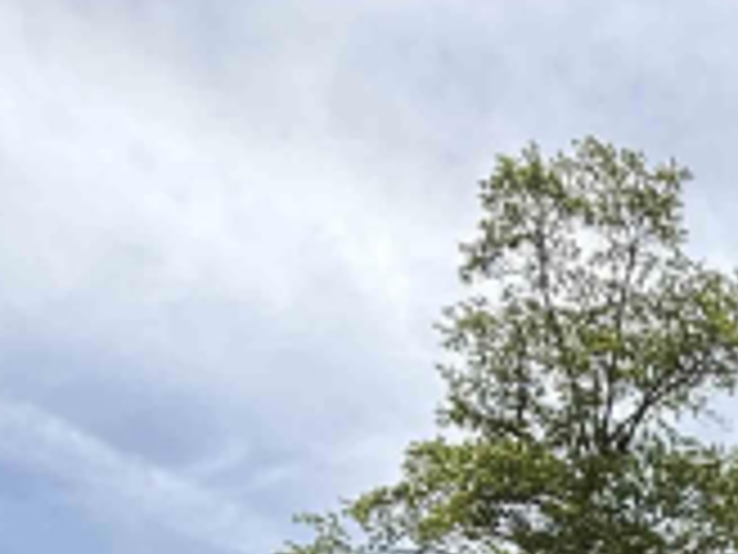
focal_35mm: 57
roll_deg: -2.2
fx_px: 1215
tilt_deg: +2.2
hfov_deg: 26.4
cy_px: 1117
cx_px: 1051
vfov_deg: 17.7
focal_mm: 2.22
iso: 64
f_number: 2.2
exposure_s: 1/1656
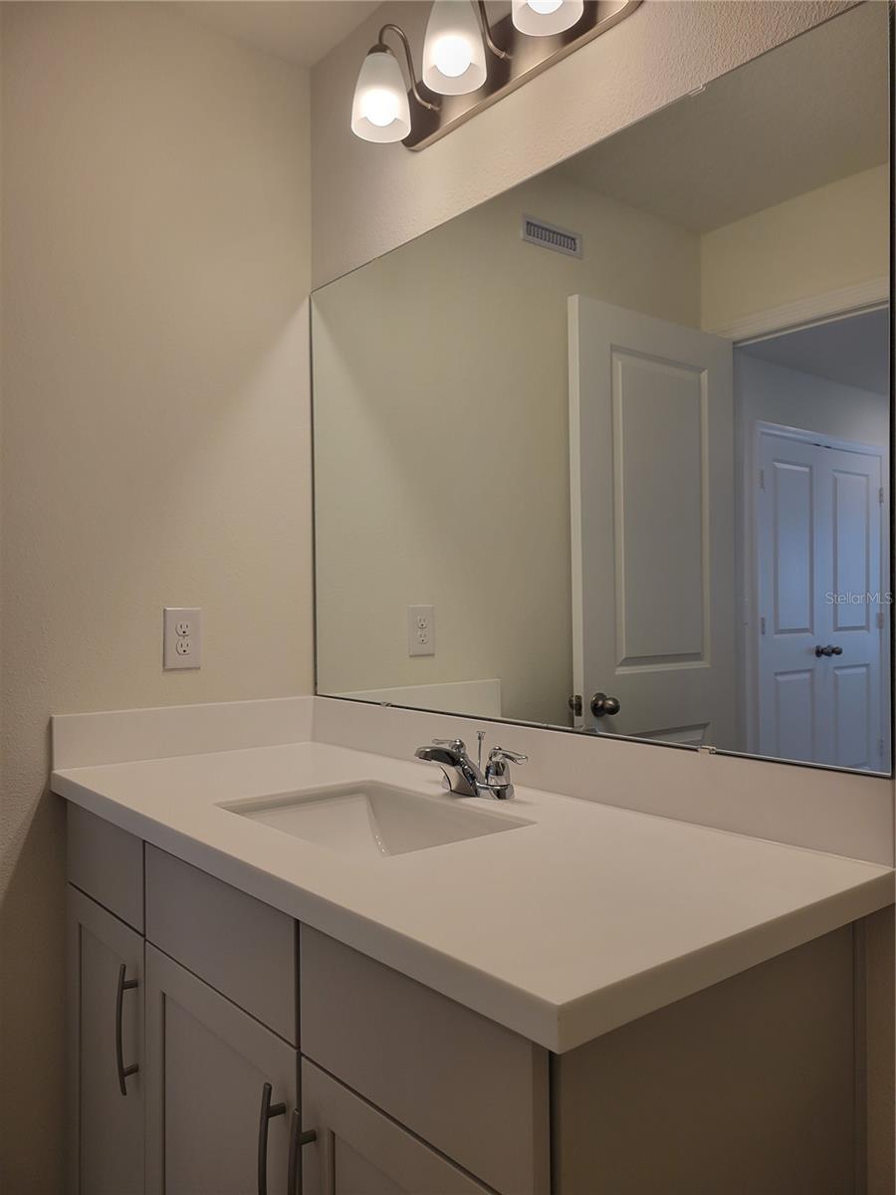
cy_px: 598
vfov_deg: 67.3
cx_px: 448
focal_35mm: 26
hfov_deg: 53.1
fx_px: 897
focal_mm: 5.4
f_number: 1.8
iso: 40
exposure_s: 1/133
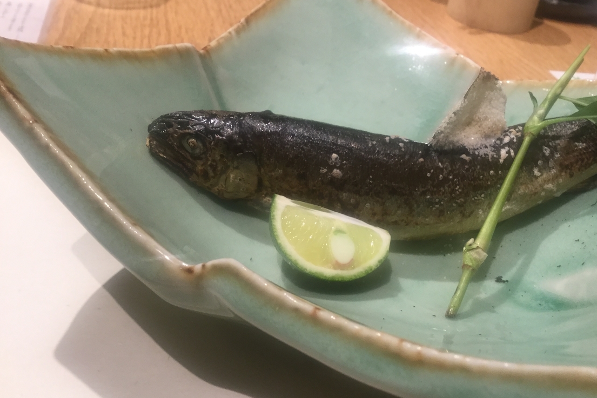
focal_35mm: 35
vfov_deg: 37.9
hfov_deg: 54.4
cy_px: 194
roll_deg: -8.6
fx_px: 580
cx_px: 321
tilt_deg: -34.4
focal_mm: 3.3
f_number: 2.4
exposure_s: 1/30
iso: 64
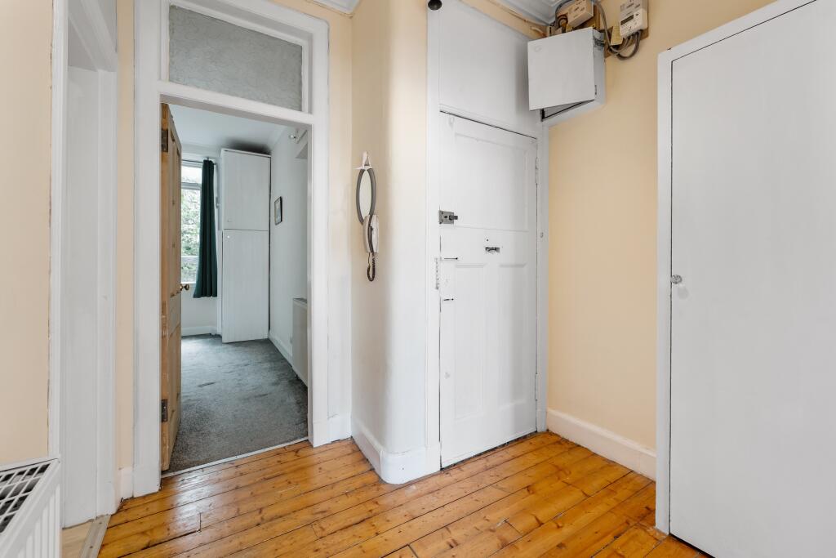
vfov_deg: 81.2
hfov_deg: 104.2
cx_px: 418
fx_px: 325
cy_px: 279
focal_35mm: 14
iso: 640
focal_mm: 14
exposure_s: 1/20
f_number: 8
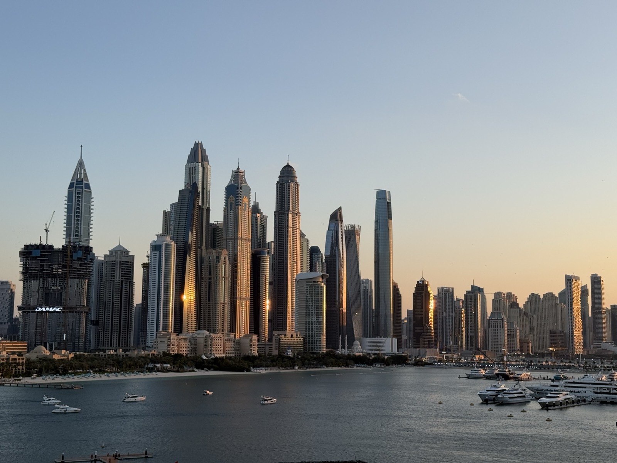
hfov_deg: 39.7
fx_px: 856
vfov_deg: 30.3
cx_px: 308
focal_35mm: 48
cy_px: 232
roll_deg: -0.8
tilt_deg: +7.7
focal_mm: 6.76
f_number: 1.78
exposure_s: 1/1185
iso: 64
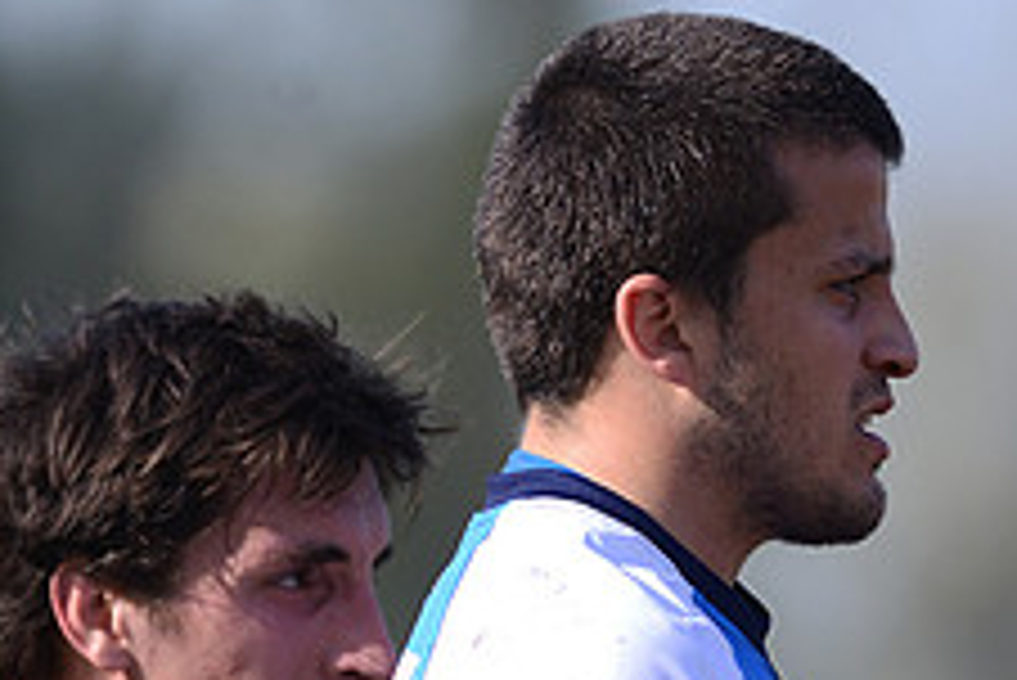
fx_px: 30500
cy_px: 822
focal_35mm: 1079
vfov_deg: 1.3
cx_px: 324
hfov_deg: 1.9
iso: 400
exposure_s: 1/2500
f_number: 4
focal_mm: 420
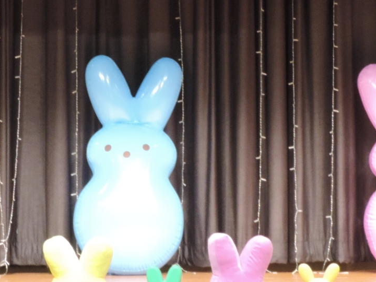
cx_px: 173
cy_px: 125
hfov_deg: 9.9
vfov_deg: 7.4
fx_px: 2172
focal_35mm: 200
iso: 720
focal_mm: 16
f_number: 4.1
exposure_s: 1/25
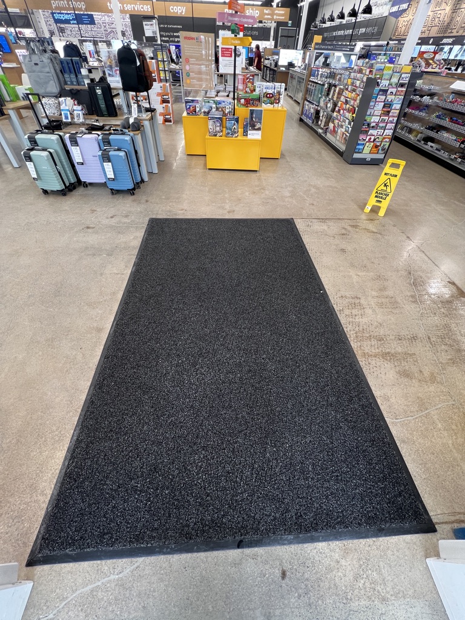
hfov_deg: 89.9
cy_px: 310
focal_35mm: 13
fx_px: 233
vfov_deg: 106.2
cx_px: 232
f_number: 1.8
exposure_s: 1/60
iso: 125
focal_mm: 1.57
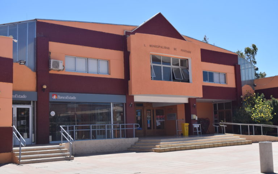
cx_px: 139
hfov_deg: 43.5
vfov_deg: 28.0
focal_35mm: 46
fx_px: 349
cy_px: 87
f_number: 7.1
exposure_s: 1/1600
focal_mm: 30
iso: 400
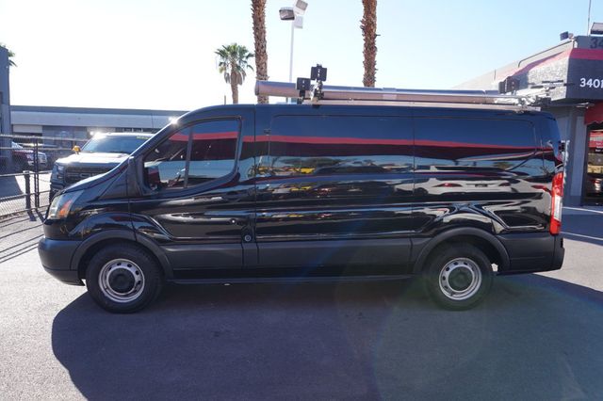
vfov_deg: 53.1
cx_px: 302
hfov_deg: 73.8
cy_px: 200
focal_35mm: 24
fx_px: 402
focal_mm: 16
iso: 100
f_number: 7.1
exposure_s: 1/100
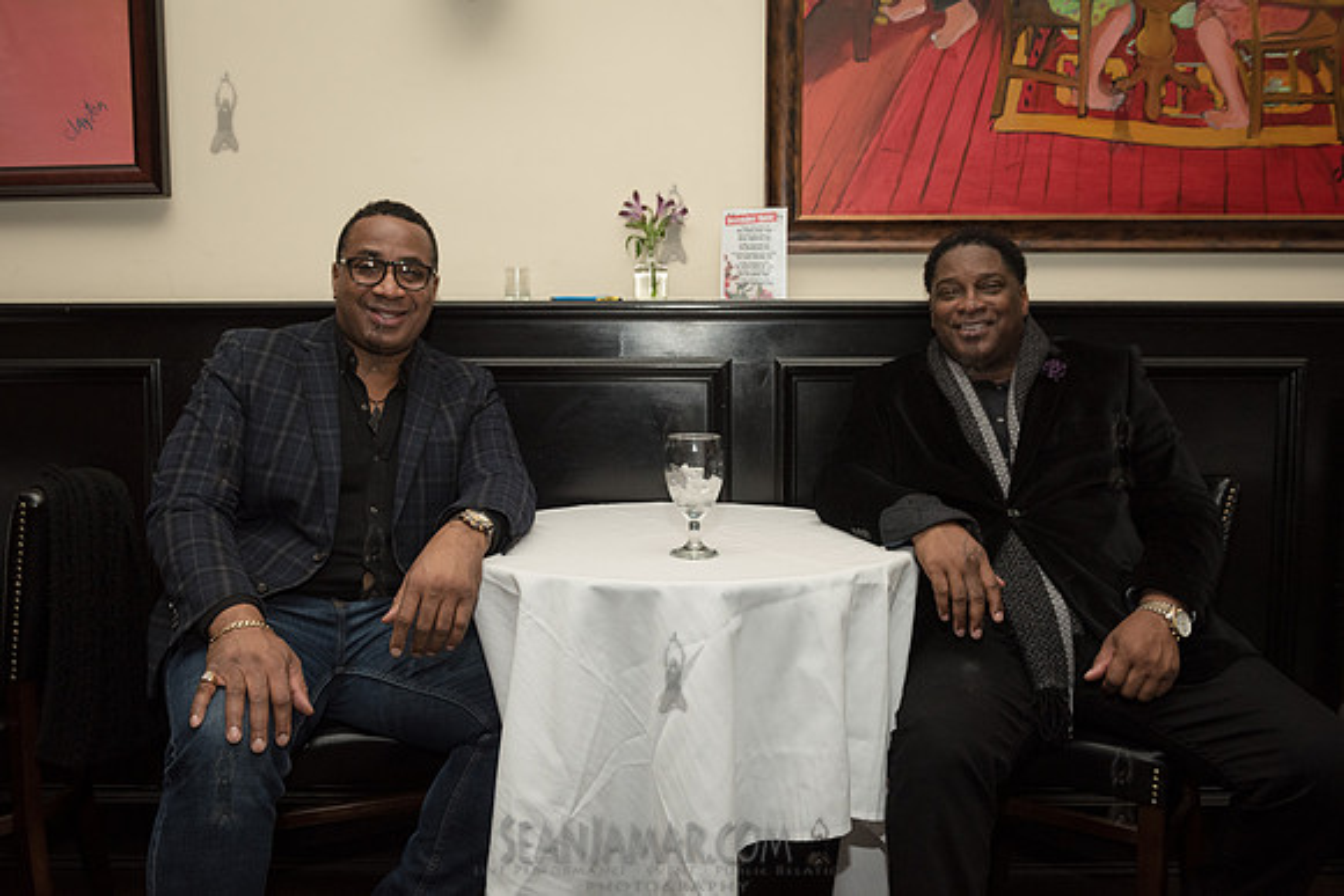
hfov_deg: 59.8
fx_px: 1170
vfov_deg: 41.9
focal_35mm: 31
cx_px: 672
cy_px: 448
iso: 2000
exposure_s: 1/250
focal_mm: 31
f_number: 5
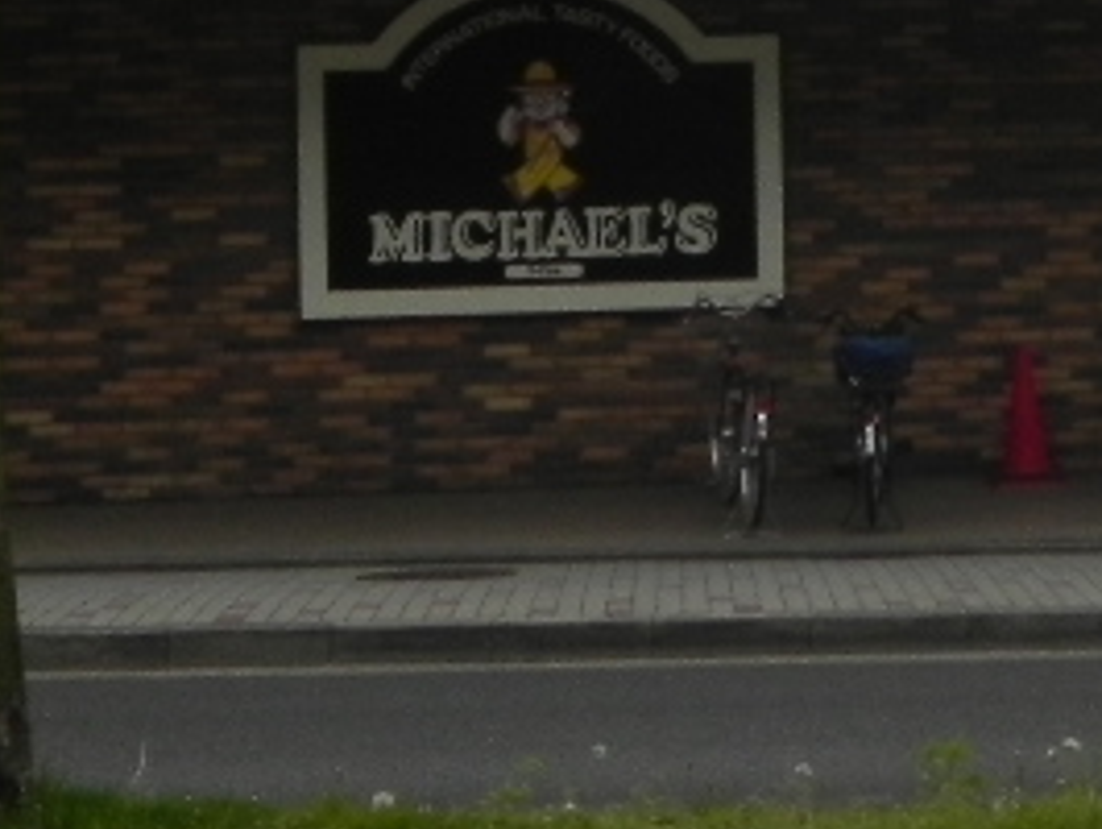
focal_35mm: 127
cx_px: 1015
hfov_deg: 15.3
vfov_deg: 11.6
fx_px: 4047
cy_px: -8
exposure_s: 1/210
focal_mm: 5.9
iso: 160
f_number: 5
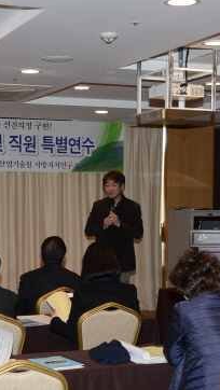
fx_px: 766
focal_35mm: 74
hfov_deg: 16.3
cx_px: 65
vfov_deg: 28.2
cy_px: 284
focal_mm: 32
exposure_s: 1/100
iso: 1600
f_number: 8
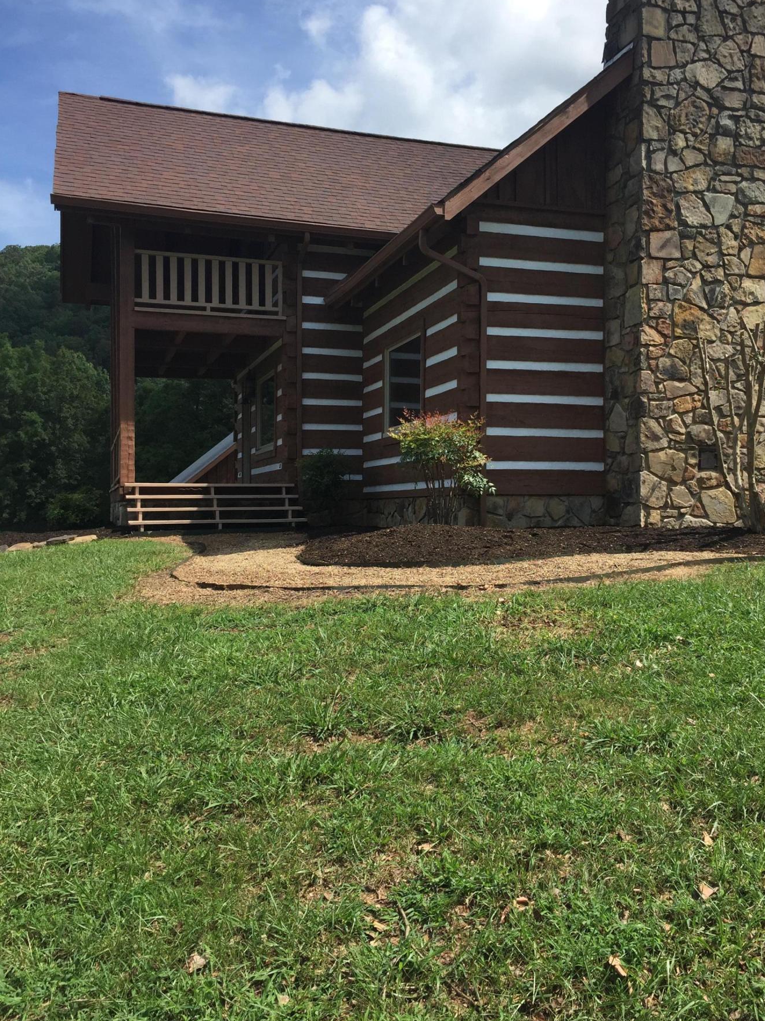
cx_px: 434
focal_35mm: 33
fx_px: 973
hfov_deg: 42.8
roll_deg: +0.2
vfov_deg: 55.3
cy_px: 492
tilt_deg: +3.1
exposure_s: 1/1799
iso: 32
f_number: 2.2
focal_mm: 4.15
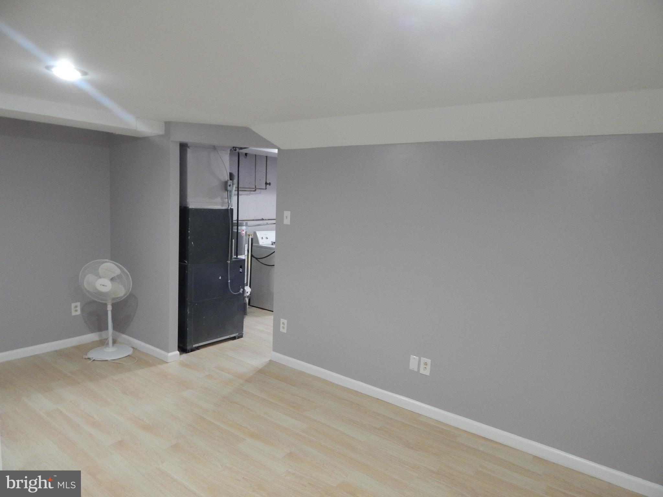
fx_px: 421
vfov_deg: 61.1
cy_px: 248
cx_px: 332
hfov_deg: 76.4
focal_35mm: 22
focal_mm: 4
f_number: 3
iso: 400
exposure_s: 1/25
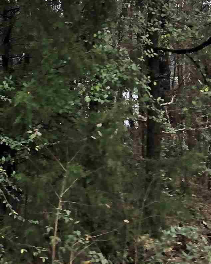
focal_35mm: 106
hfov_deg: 12.5
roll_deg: +0.6
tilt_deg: +6.1
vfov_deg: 17.1
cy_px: -74
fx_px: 827
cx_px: -234
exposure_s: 1/120
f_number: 1.8
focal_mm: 4
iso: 32
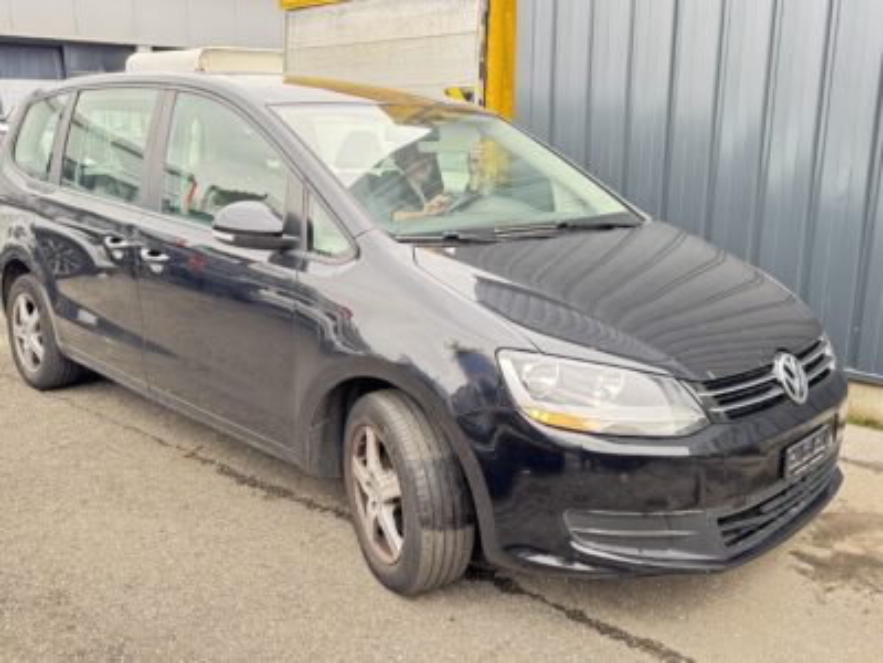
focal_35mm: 24
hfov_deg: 71.6
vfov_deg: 56.8
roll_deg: +0.3
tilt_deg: -11.8
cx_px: 442
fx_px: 612
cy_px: 332
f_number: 1.78
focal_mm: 6.76
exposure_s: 1/121
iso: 200
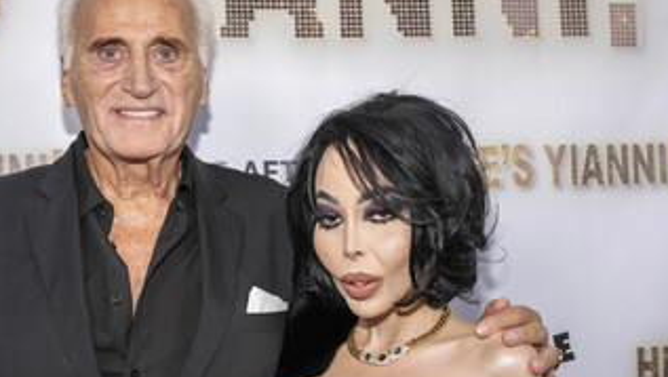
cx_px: 252
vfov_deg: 20.7
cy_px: 244
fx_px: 1028
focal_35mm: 58
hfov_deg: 35.8
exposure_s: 1/200
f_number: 6.3
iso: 640
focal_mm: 39
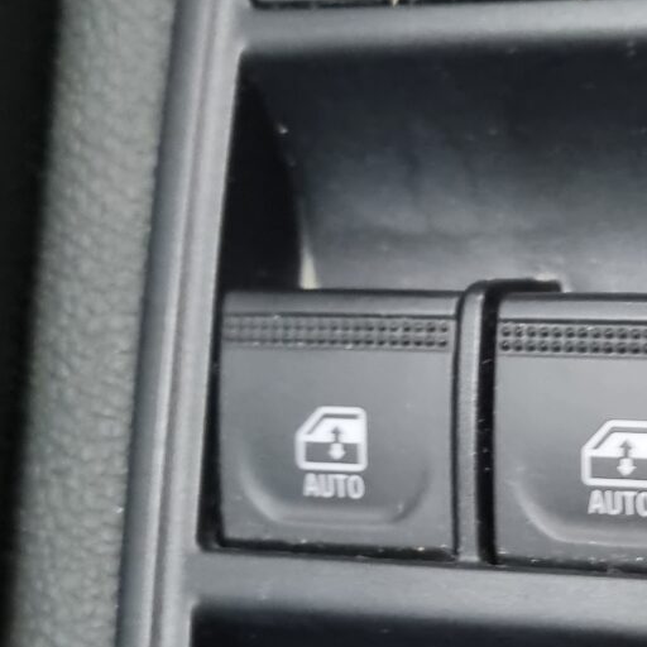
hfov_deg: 18.5
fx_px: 1945
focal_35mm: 92
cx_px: 627
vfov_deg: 18.8
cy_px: 454
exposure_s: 1/25
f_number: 1.8
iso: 640
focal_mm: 5.4
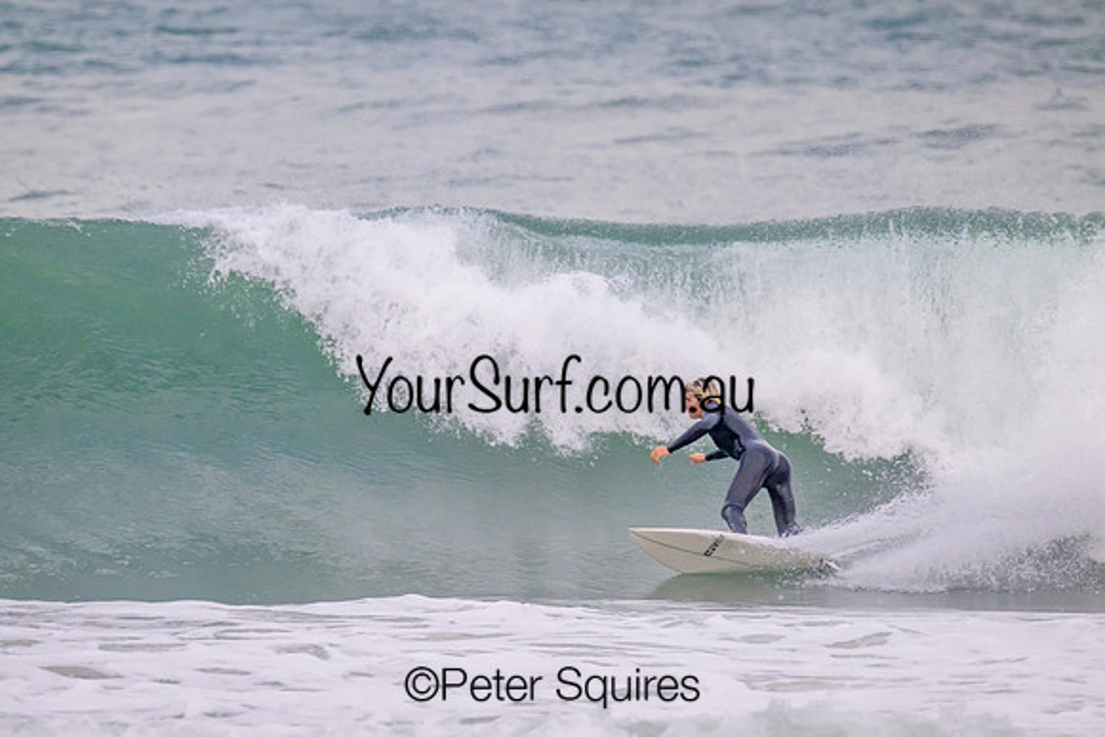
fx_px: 25646
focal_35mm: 835
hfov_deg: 2.5
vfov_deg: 1.6
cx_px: 552
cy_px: 368
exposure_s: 1/2000
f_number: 11
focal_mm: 800
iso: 3200
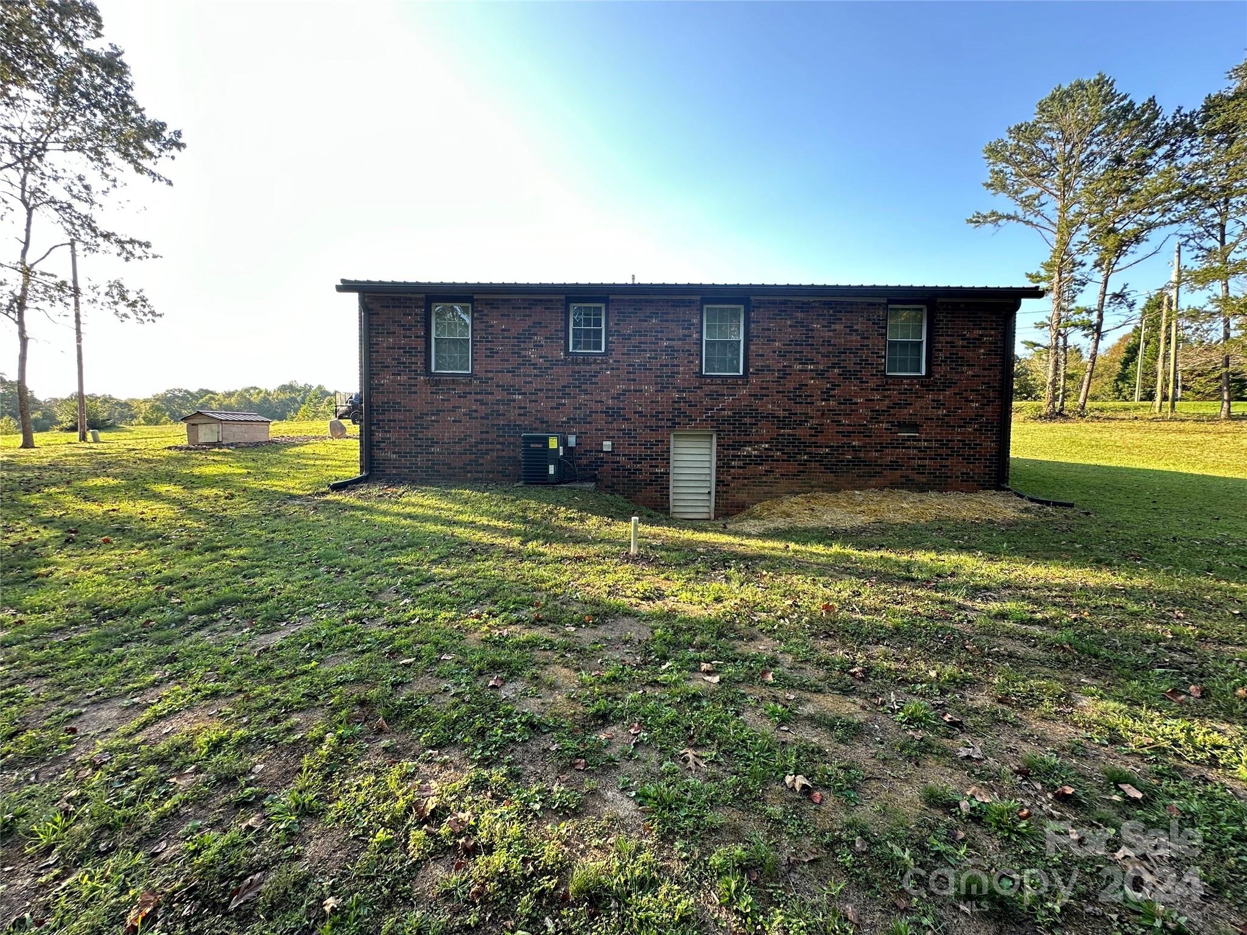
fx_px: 504
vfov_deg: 85.7
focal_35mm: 14
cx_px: 624
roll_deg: -0.9
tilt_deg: -1.4
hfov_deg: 102.1
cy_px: 468
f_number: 2.2
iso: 50
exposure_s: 1/99
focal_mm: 2.22
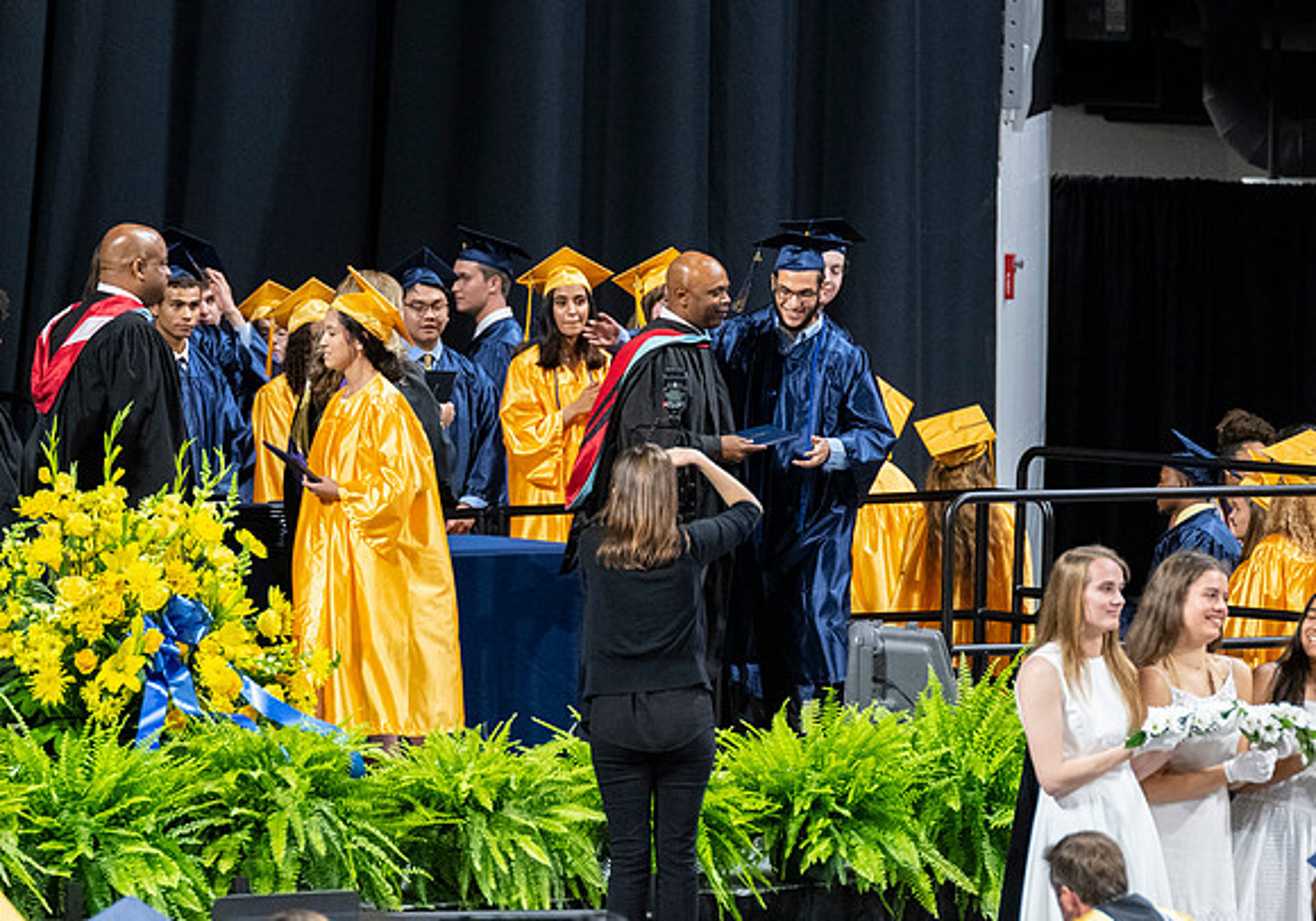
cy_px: 478
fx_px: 12903
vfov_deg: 4.1
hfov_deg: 5.8
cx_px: 823
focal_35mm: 348
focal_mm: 200
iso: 2000
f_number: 4
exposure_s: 1/200
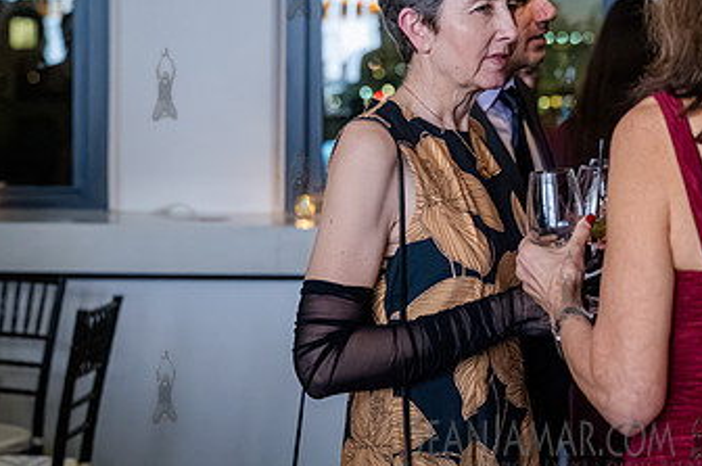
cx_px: 566
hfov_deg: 17.8
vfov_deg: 11.9
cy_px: 84
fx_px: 2220
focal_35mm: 114
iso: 12800
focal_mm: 66
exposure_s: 1/250
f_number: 3.5
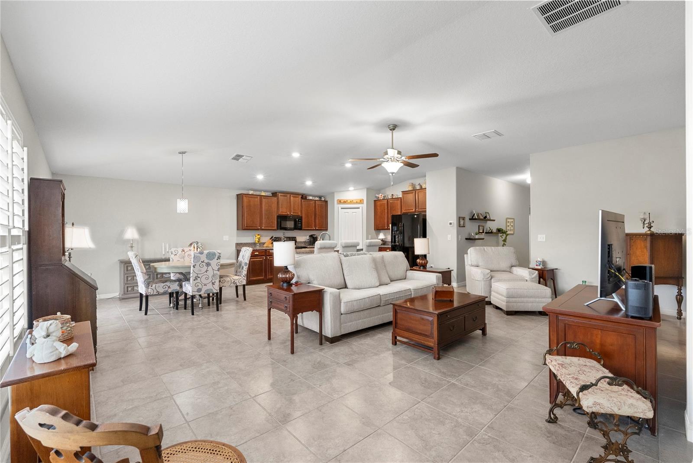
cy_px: 232
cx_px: 346
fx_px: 318
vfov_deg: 72.1
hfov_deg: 95.0
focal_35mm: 16
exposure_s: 1/6
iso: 2000
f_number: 9
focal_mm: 16.5
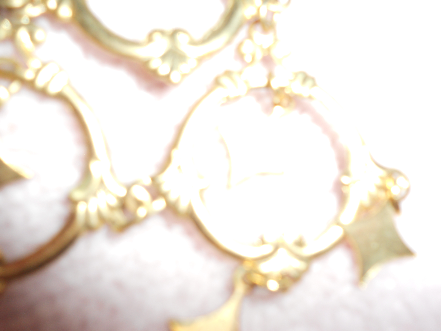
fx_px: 408
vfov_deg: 44.2
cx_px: 220
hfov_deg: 56.8
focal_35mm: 32
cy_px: 166
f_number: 8.8
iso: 80
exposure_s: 1/25
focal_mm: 5.8
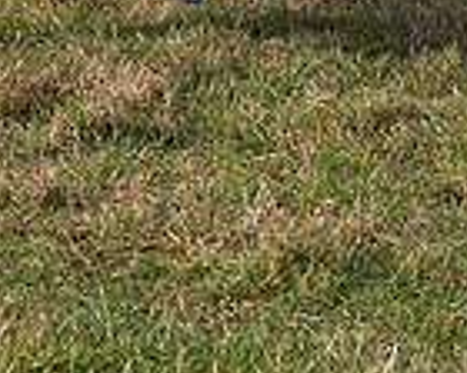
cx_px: -285
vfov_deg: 2.9
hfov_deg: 3.6
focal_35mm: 539
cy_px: -330
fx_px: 7450
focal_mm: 83
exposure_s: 1/2500
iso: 400
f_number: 5
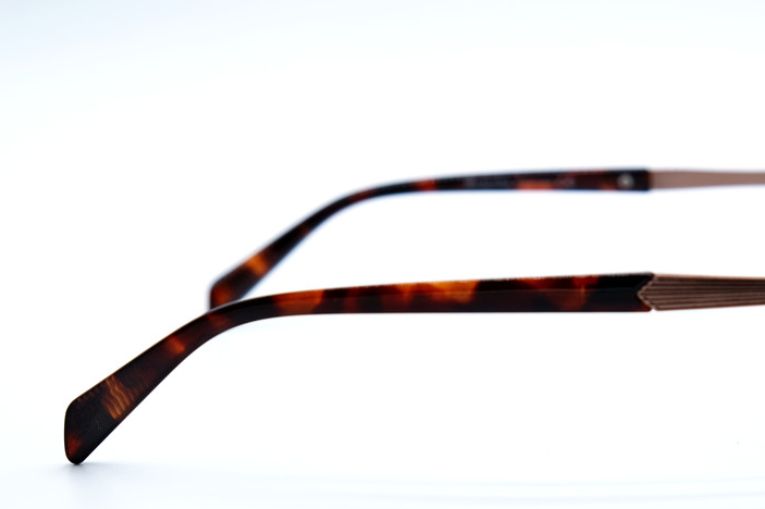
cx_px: 529
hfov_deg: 22.3
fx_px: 1933
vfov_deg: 15.0
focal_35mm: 91
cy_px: 313
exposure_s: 1/150
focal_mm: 42.5
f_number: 5.6
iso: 160
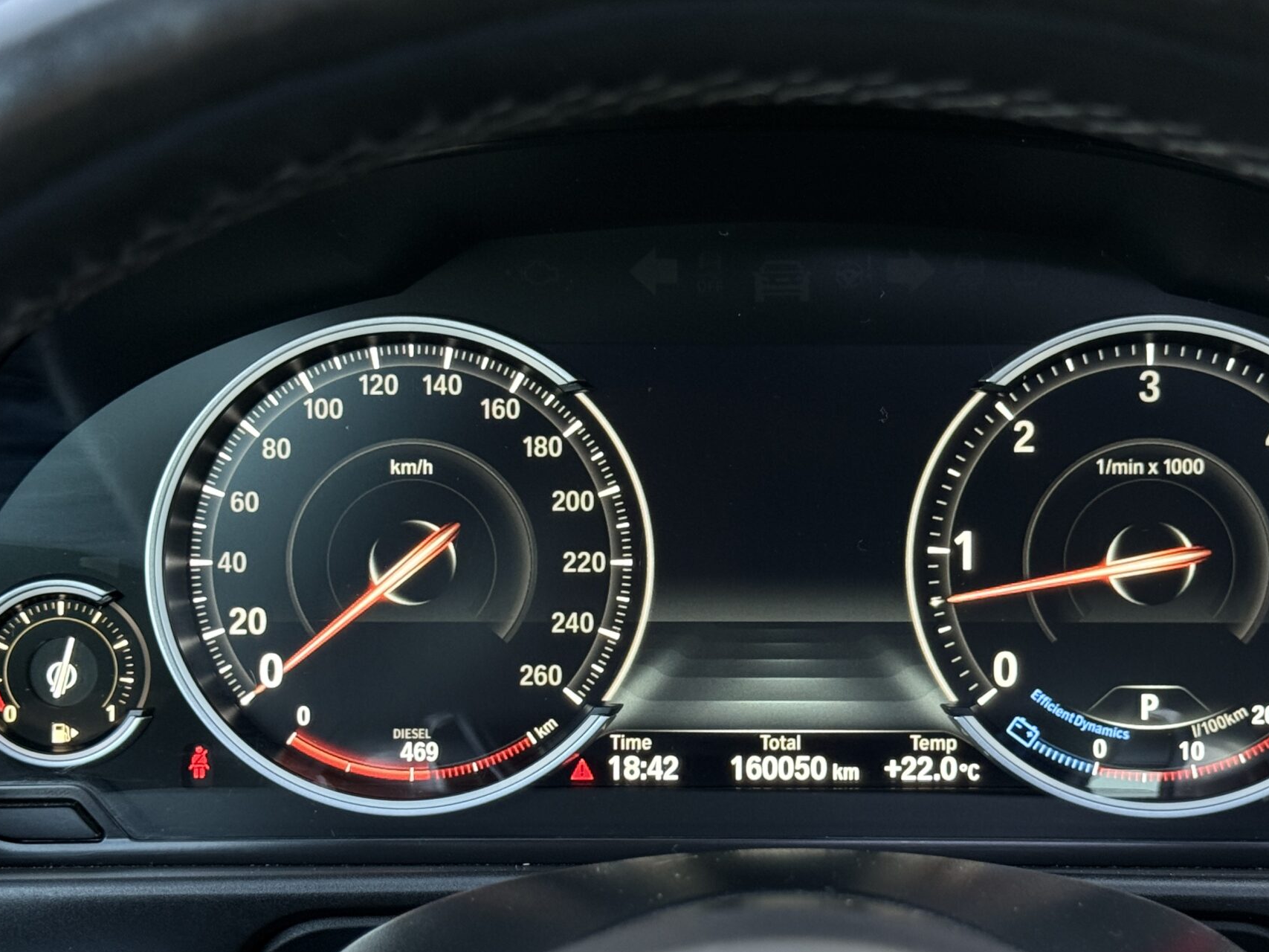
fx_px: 2639
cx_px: 752
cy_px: 511
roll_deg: +0.5
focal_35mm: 72
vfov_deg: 20.4
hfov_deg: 27.0
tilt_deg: -18.3
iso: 160
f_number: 1.78
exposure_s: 1/53
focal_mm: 6.76
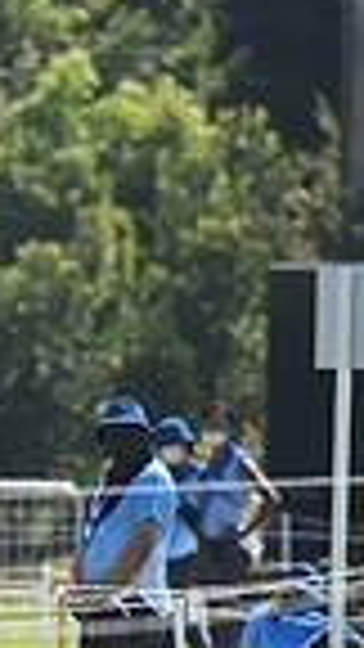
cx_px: -800
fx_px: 28998
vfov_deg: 1.3
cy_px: 482
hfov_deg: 0.7
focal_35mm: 1690
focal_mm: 400
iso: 400
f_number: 5.6
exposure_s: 1/1250
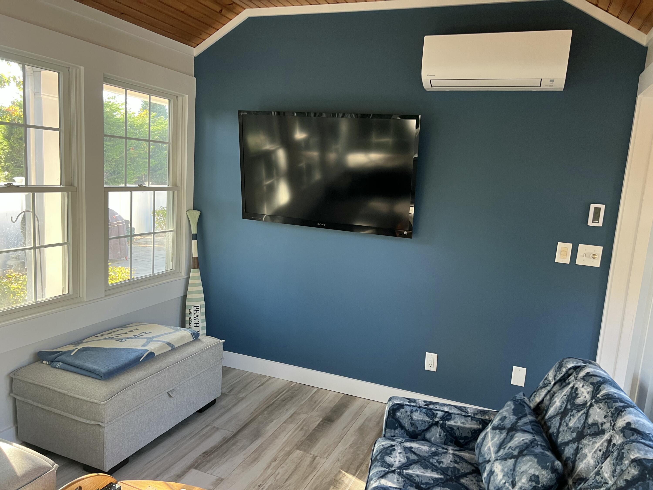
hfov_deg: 67.3
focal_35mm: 26
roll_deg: -3.0
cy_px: 245
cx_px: 326
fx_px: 490
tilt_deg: -8.7
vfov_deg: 53.1
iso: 125
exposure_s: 1/85
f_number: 1.5
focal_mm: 5.7
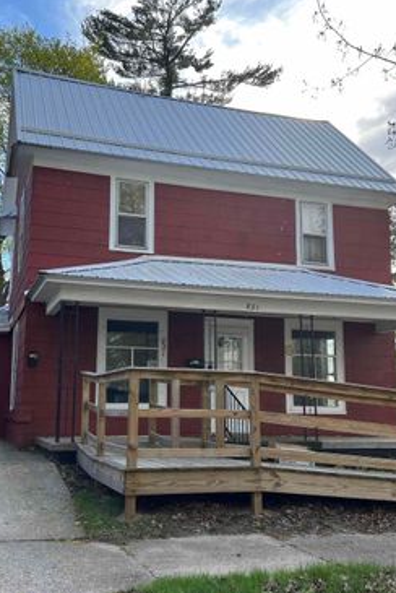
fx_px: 609
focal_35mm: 37
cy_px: 298
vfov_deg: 51.8
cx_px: 167
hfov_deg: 35.9
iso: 50
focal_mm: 5.7
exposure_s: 1/991
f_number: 1.5
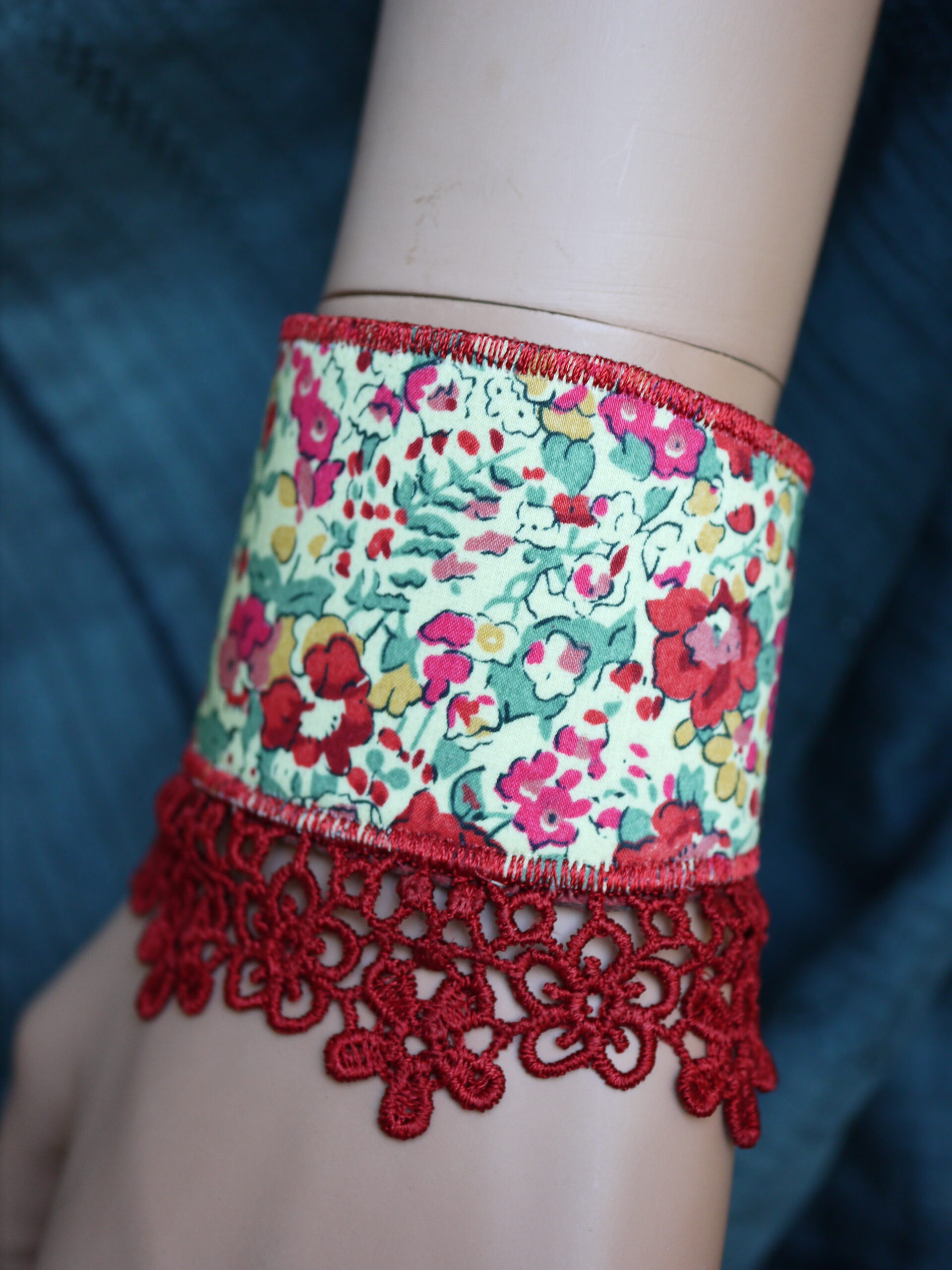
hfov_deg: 24.4
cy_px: 635
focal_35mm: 60
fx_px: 2200
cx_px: 476
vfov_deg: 32.2
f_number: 2.8
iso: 400
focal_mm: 30
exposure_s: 1/60
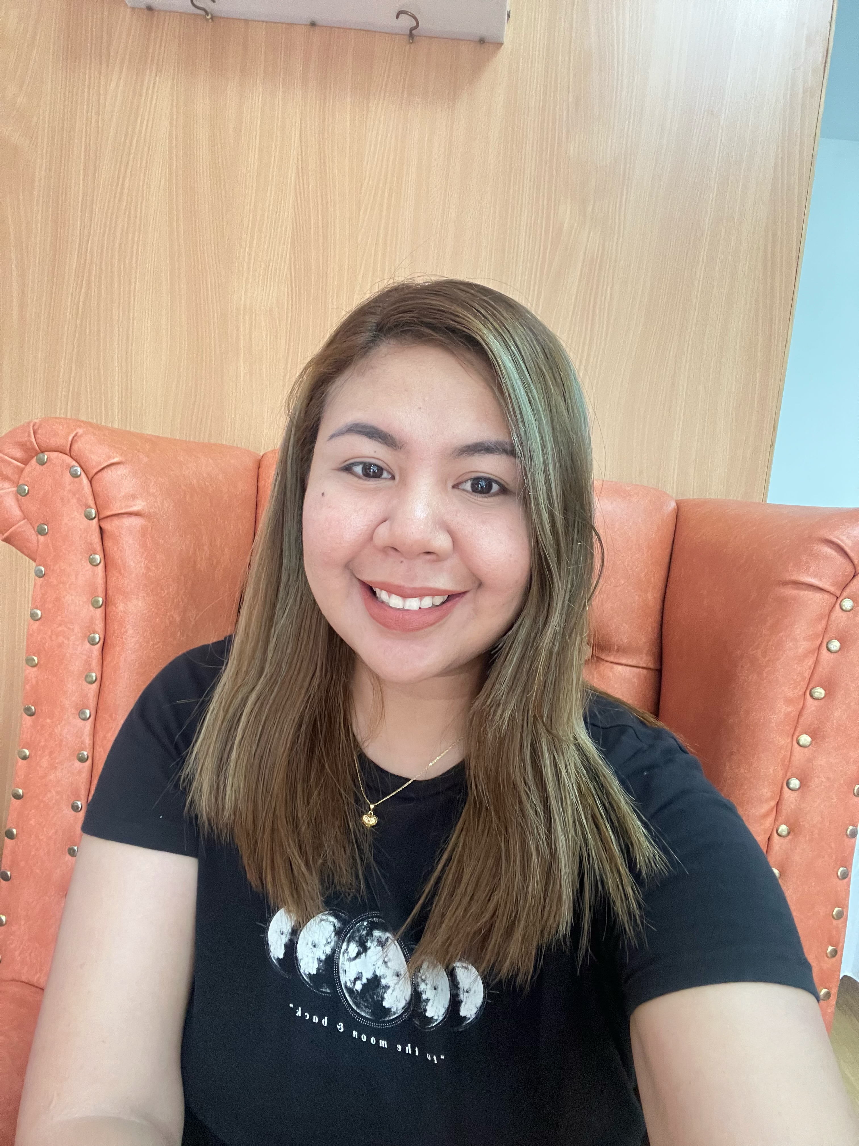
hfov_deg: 58.9
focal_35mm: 23
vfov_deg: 73.9
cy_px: 573
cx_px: 430
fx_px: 761
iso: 400
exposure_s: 1/45
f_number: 2.2
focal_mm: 2.71
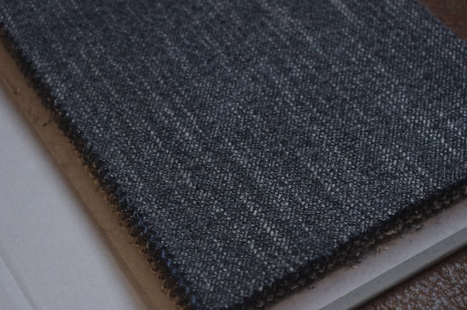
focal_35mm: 87
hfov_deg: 23.4
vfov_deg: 15.7
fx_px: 1128
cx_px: 240
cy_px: 160
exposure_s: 1/125
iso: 6400
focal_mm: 55
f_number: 8
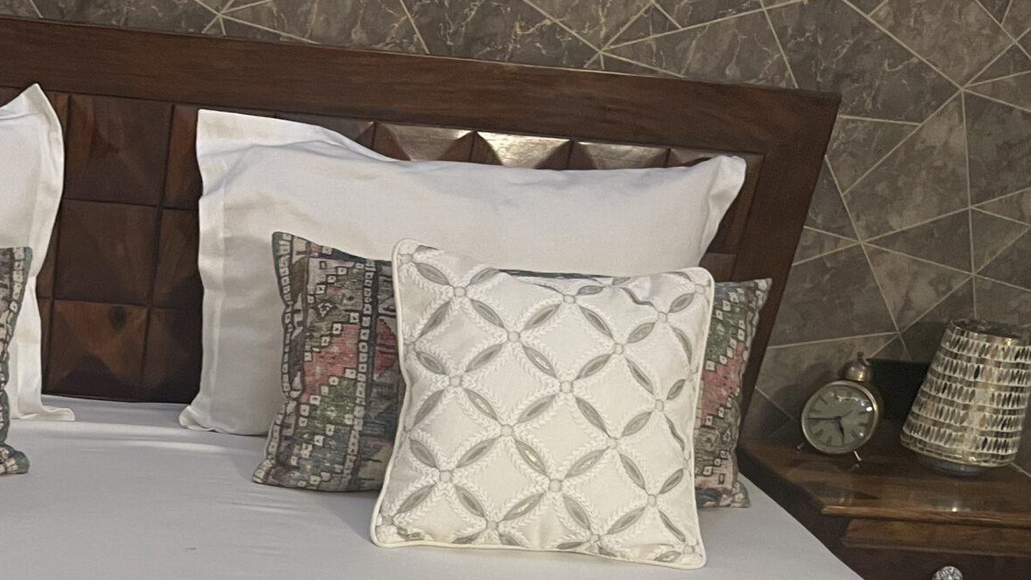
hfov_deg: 32.0
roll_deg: -6.2
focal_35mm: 62
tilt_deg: -30.4
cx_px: 75
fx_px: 1695
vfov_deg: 17.7
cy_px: 834
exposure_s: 1/50
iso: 100
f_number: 1.6
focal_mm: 4.2
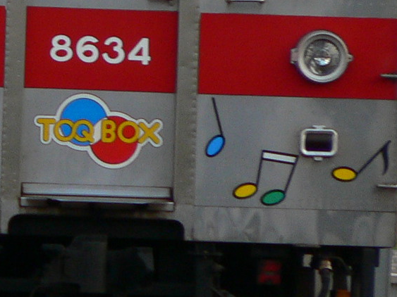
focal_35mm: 1208
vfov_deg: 1.2
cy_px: -39
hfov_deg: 1.6
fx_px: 13851
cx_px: -103
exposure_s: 1/200
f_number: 3.3
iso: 100
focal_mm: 59
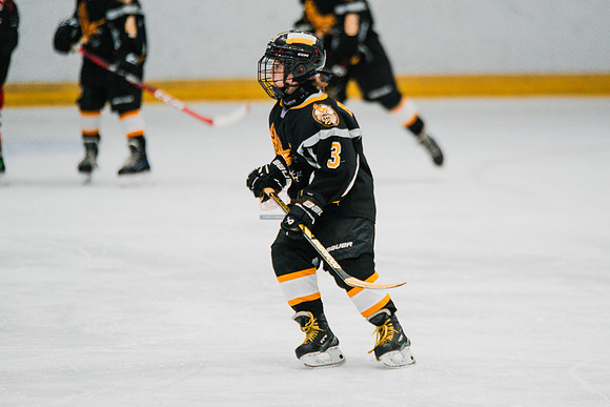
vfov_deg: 3.4
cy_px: 175
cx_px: 349
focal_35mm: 406
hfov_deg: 5.1
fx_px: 6874
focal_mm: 300
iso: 3200
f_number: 3.2
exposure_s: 1/1600
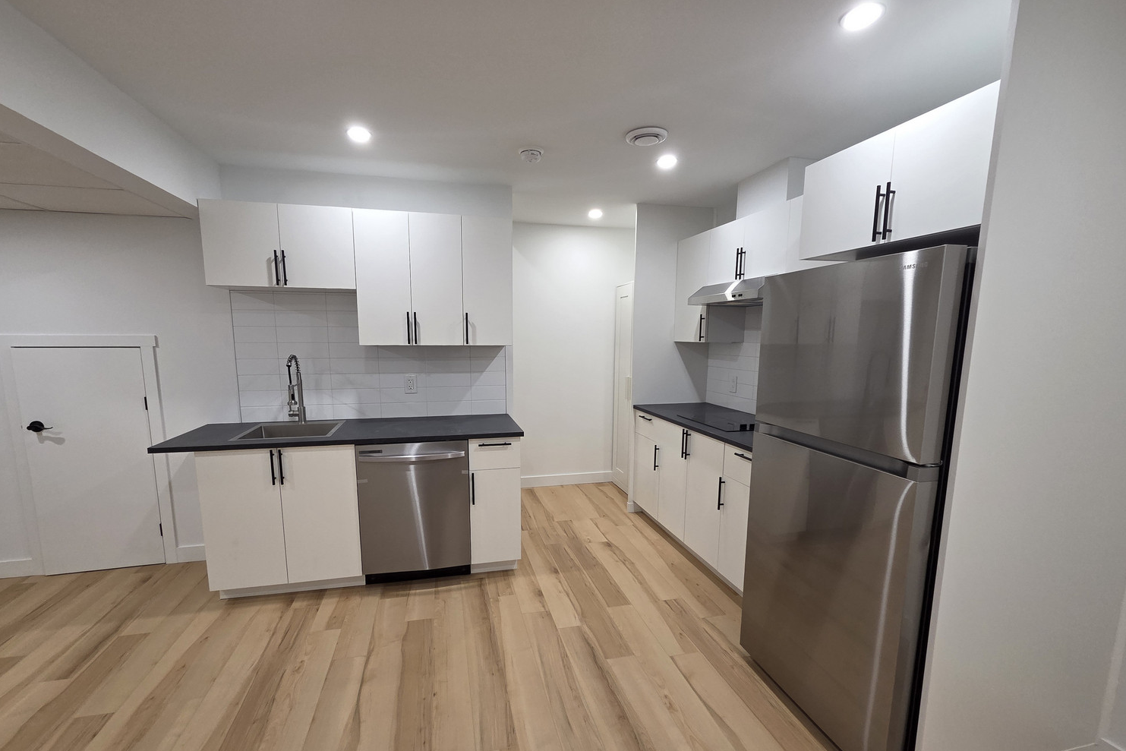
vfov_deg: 81.0
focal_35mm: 14
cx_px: 544
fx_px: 438
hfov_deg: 104.2
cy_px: 409
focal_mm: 2.2
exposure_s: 1/60
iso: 160
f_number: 2.2
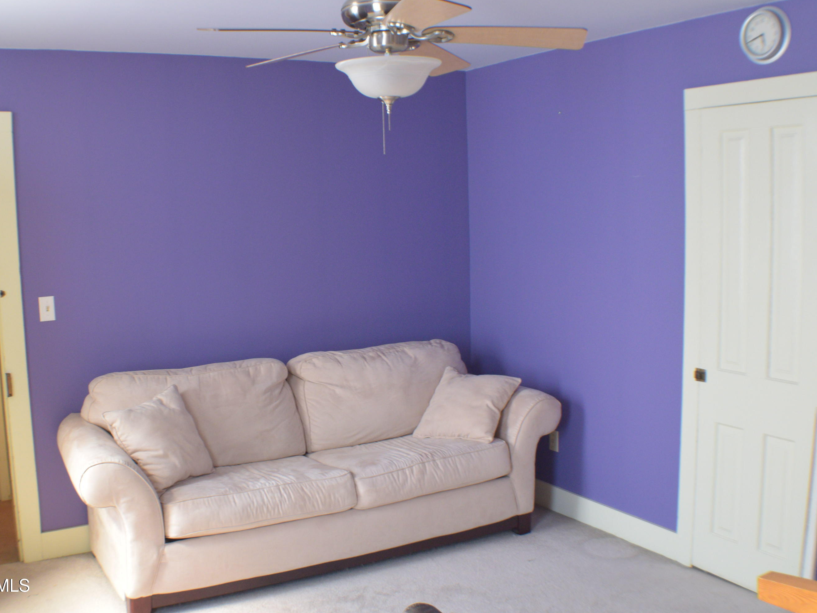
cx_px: 365
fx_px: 1156
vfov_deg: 29.7
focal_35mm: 49
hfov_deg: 38.9
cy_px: 305
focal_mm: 30
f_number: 10
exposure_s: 1/3
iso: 1400
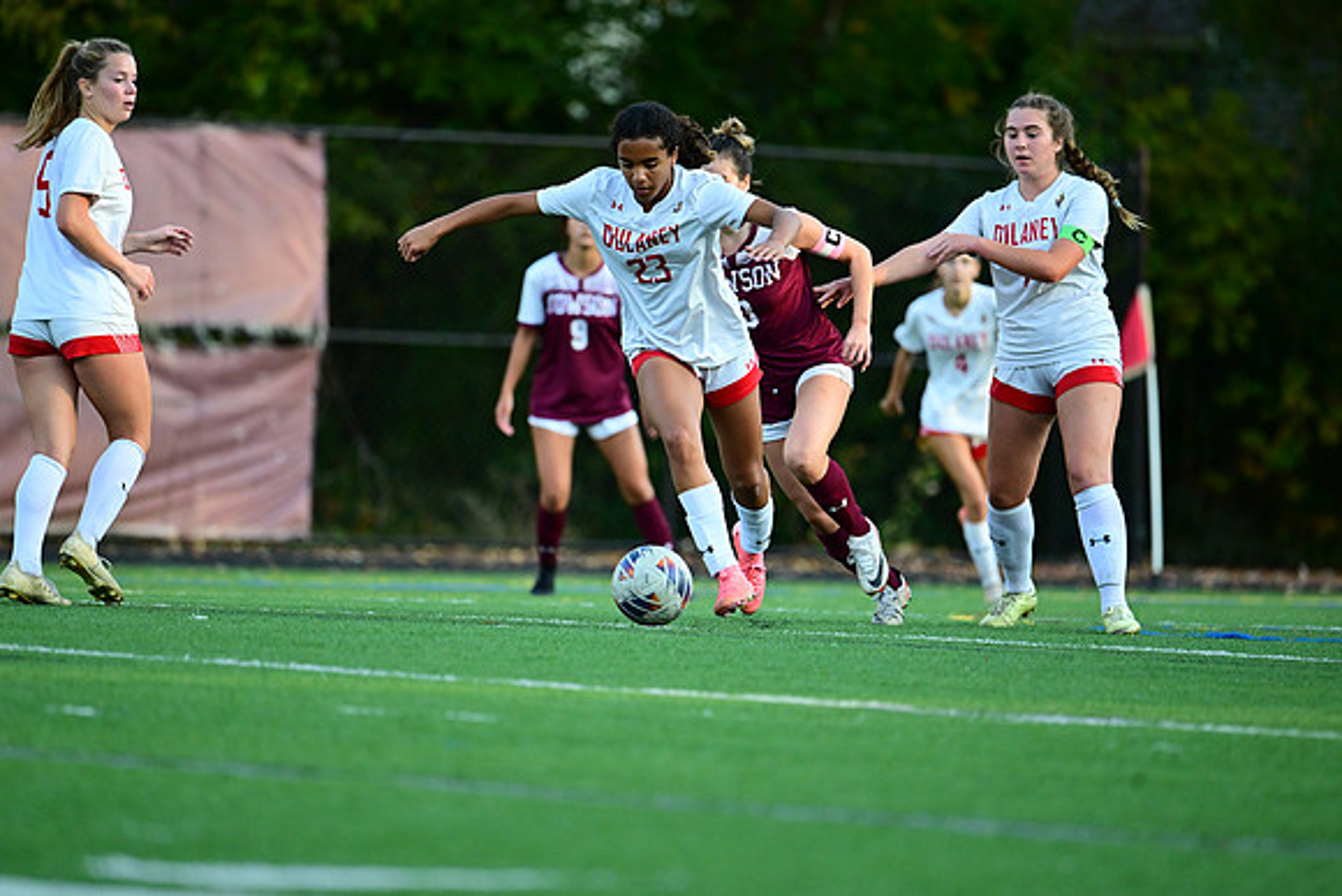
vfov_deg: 3.4
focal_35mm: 400
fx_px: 14914
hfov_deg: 5.2
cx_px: 671
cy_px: 448
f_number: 4.5
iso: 3600
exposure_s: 1/2000
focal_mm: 400
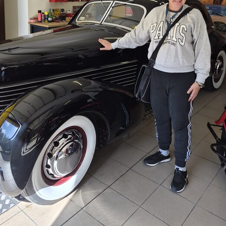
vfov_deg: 43.9
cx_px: 101
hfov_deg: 47.1
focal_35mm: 35
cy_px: 32
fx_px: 259
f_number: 1.8
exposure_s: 1/912
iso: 80
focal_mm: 5.4
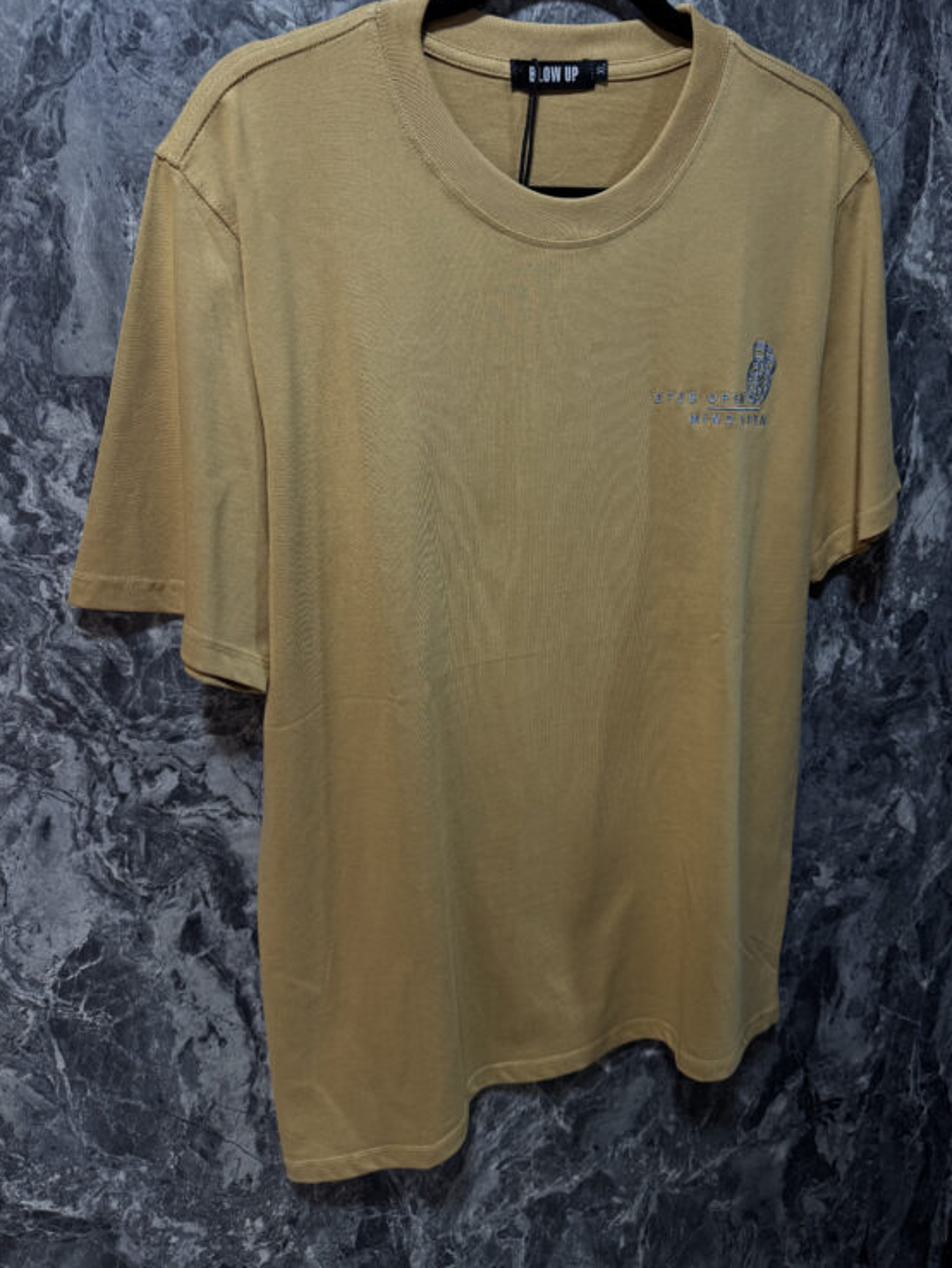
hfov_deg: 53.1
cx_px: 505
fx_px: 953
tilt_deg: -19.8
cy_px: 594
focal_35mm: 26
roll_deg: +0.9
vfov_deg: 67.2
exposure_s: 1/60
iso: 125
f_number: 1.78
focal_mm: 6.76
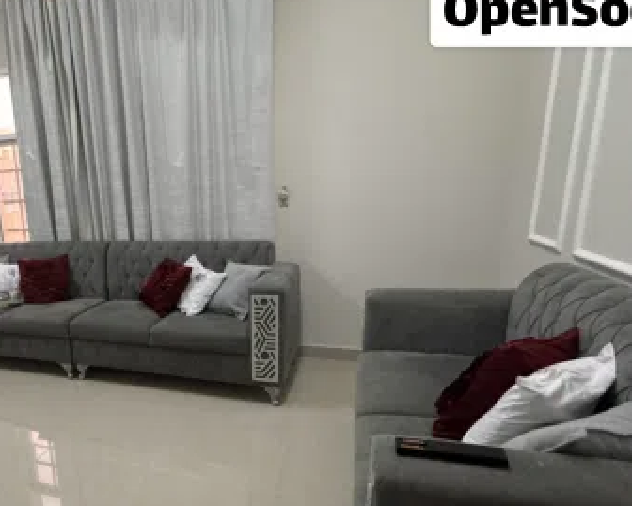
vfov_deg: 54.3
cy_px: 318
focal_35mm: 26
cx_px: 147
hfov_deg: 61.7
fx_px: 486
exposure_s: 1/50
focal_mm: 2.22
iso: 500
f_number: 2.2
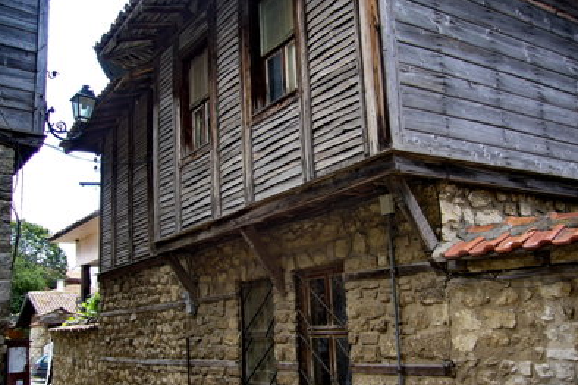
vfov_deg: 35.9
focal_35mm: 37
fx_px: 594
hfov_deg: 51.9
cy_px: 207
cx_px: 289
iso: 80
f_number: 2.8
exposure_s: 1/200
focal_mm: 5.8
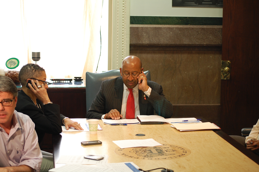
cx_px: 130
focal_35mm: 82
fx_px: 593
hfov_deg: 24.7
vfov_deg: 16.5
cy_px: 86
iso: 500
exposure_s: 1/30
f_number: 4
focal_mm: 55
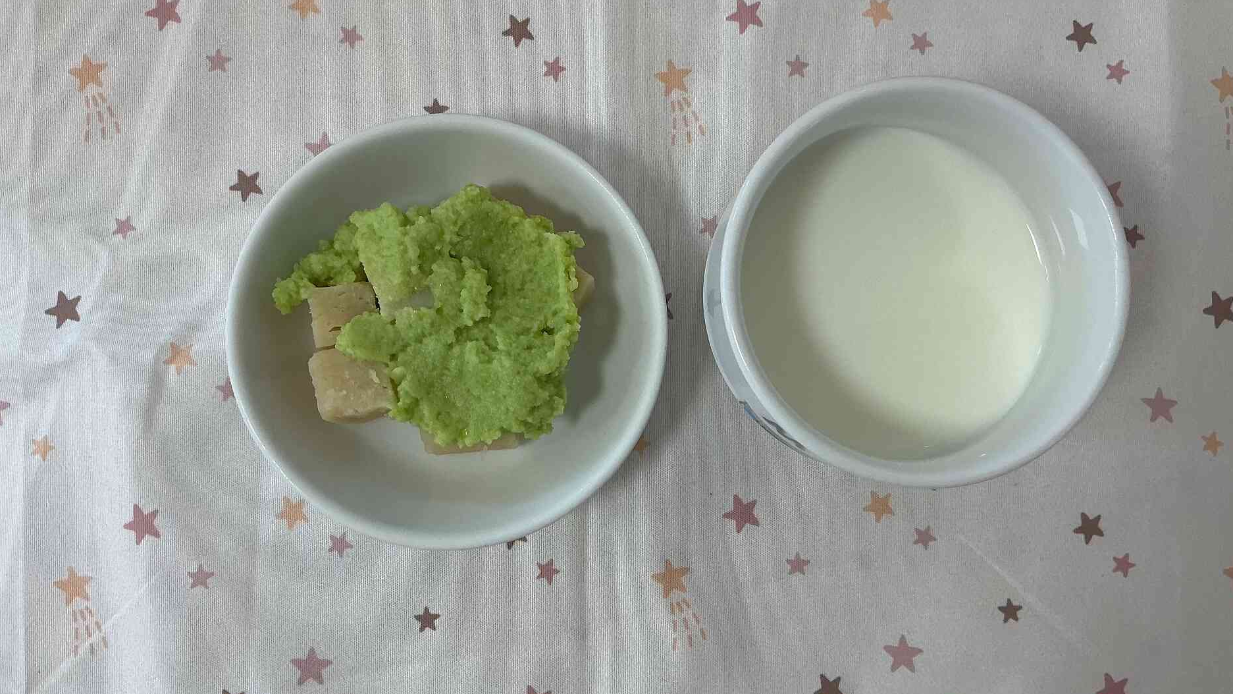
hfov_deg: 58.0
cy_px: 337
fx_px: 1112
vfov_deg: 34.7
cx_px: 629
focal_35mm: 34
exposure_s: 1/120
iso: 32
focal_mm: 3
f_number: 1.8
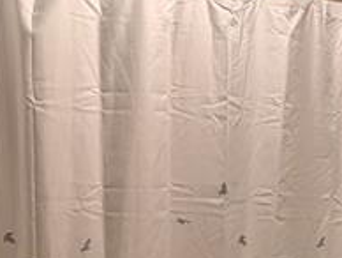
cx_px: 353
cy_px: 210
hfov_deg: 28.5
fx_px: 623
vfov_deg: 23.0
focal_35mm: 63
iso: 70
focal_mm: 2.02
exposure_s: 1/60
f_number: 1.7
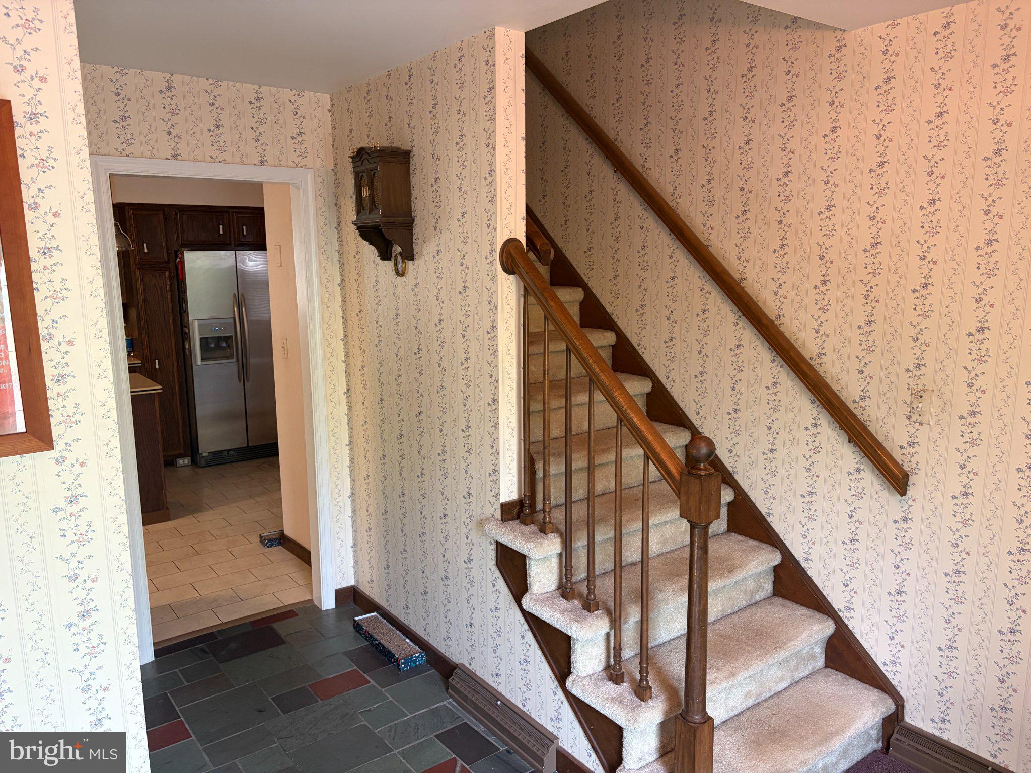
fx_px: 774
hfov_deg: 67.3
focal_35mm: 26
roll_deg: +0.9
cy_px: 386
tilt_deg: -10.8
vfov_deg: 53.1
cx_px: 516
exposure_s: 1/60
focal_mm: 5.96
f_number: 1.6
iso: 200
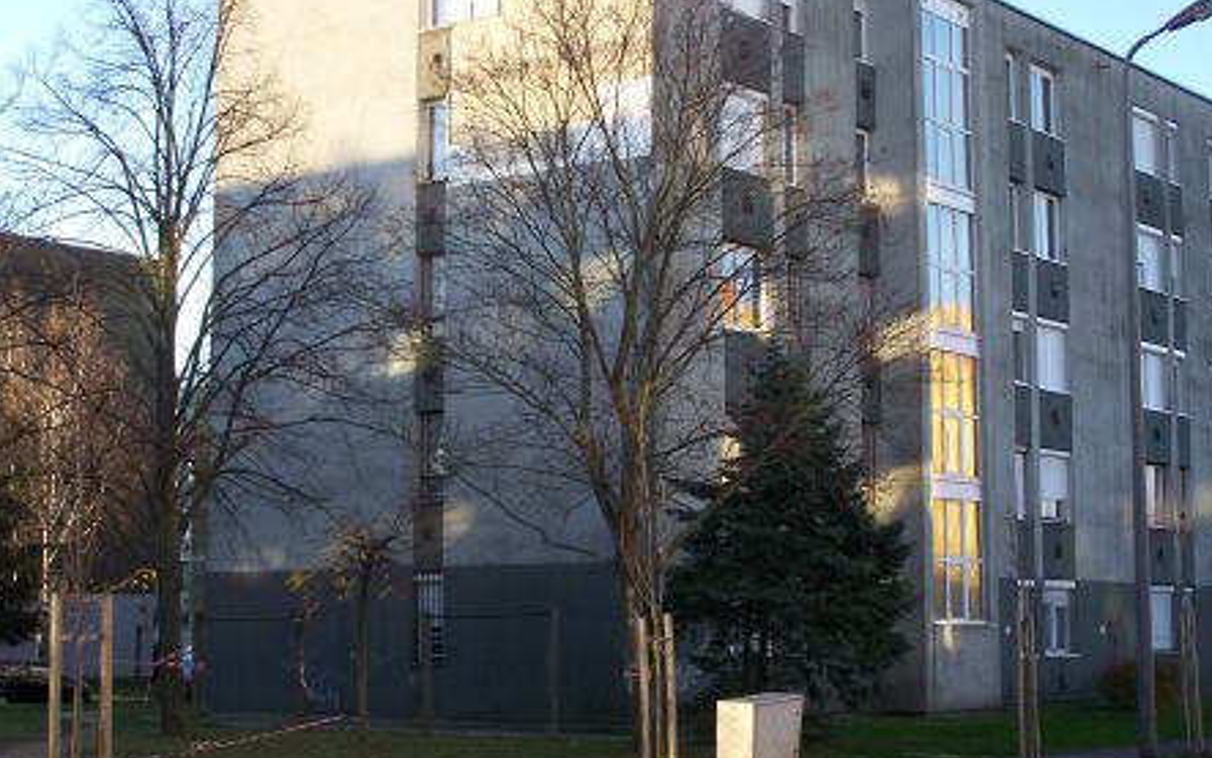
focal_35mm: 69
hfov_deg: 29.8
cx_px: 613
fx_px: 2279
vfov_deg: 18.9
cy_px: 317
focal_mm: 10.7
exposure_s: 1/125
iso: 64
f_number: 3.2
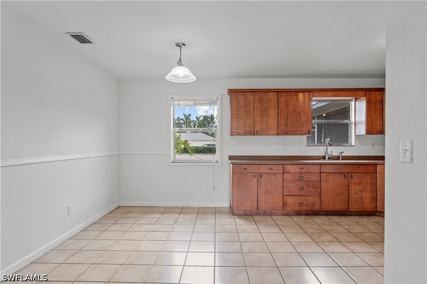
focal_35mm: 20
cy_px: 142
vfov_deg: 61.9
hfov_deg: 84.0
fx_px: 237
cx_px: 214
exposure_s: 1/5
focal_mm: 20
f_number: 8
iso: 320
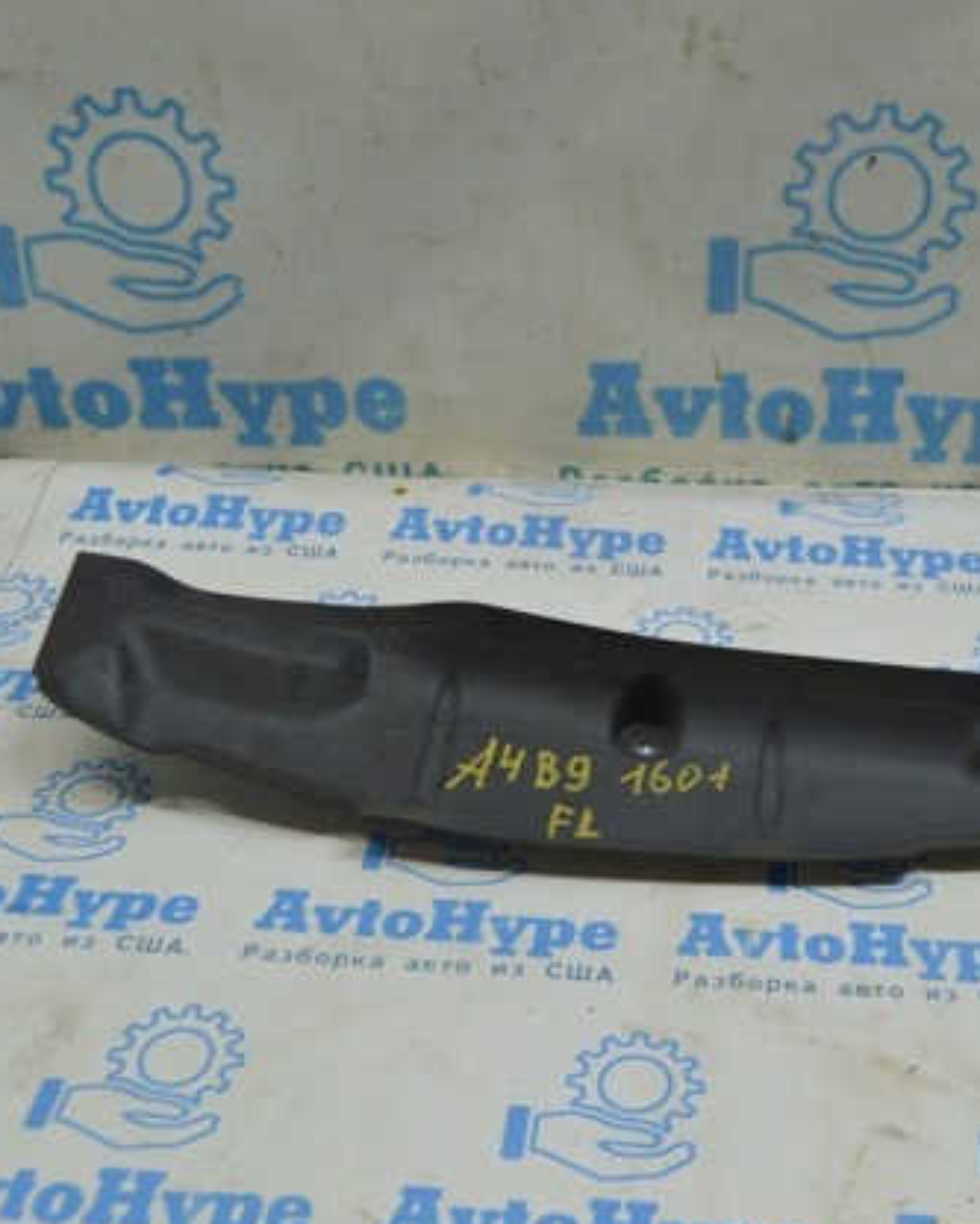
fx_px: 1802
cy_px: 616
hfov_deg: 30.1
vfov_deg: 37.5
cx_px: 692
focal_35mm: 50
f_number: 5.6
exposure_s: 1/40
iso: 400
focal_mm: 23
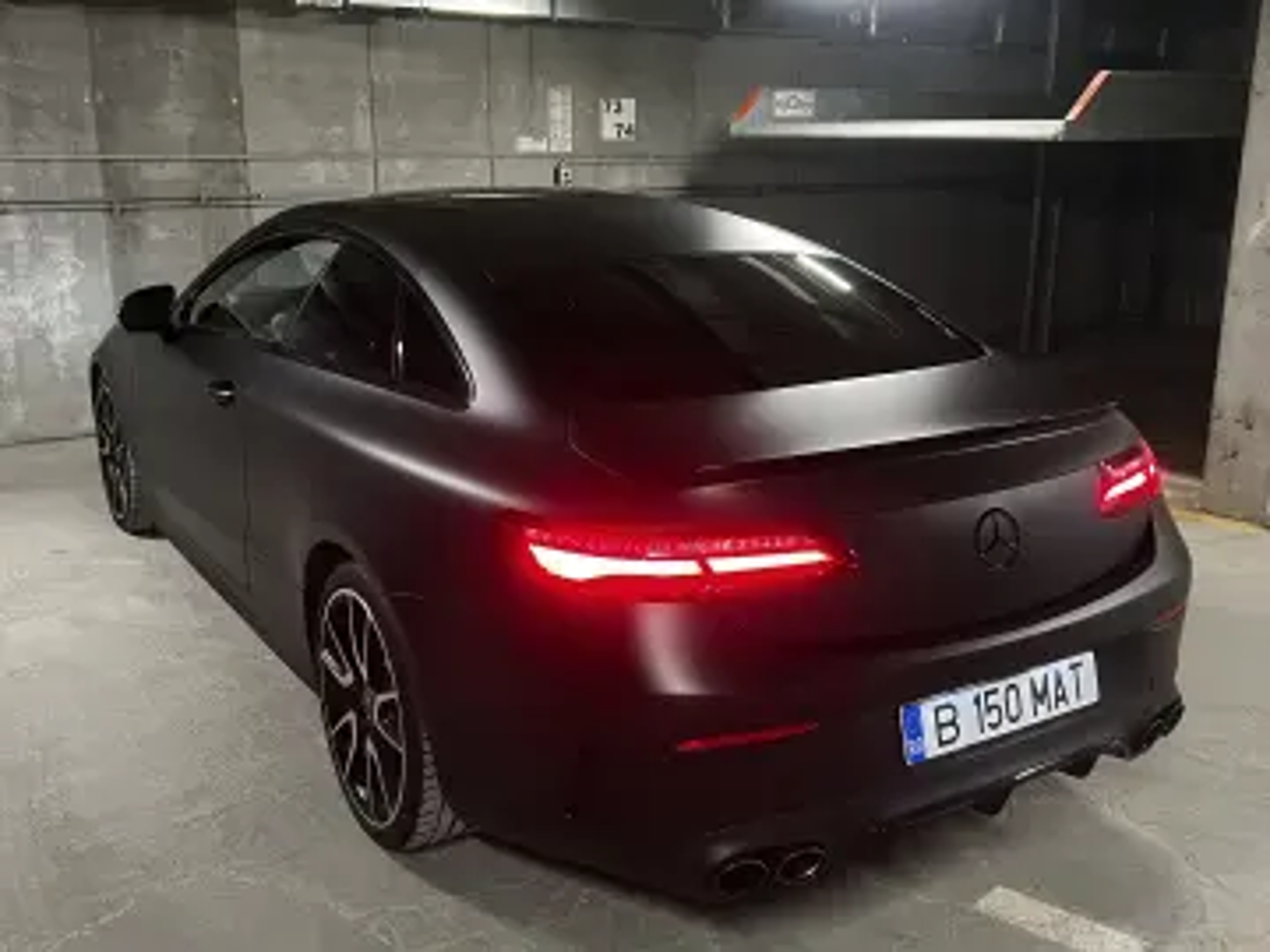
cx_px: 635
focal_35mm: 26
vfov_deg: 53.1
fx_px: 954
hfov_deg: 67.3
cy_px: 476
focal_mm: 5.7
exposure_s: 1/50
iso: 320
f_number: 1.5
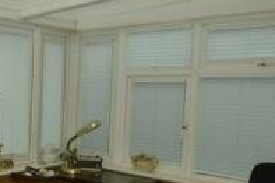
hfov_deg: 32.2
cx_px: -63
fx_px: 382
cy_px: 115
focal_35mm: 50
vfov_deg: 26.9
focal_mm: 10
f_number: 3.5
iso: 100
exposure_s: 1/60
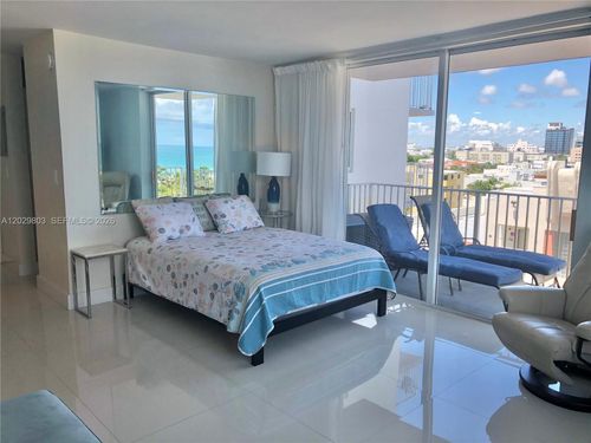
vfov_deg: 49.7
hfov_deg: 63.4
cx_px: 296
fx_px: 478
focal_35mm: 28
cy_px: 222
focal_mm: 3.99
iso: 20
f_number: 1.8
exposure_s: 1/463
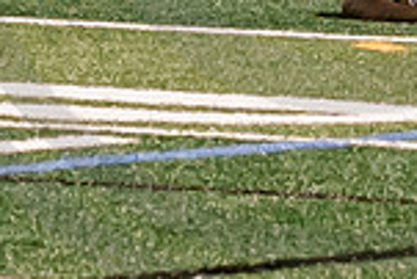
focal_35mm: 963
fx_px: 11165
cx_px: 432
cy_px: 161
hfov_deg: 2.1
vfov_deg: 1.4
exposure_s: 1/250
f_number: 3.2
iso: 2500
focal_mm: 70
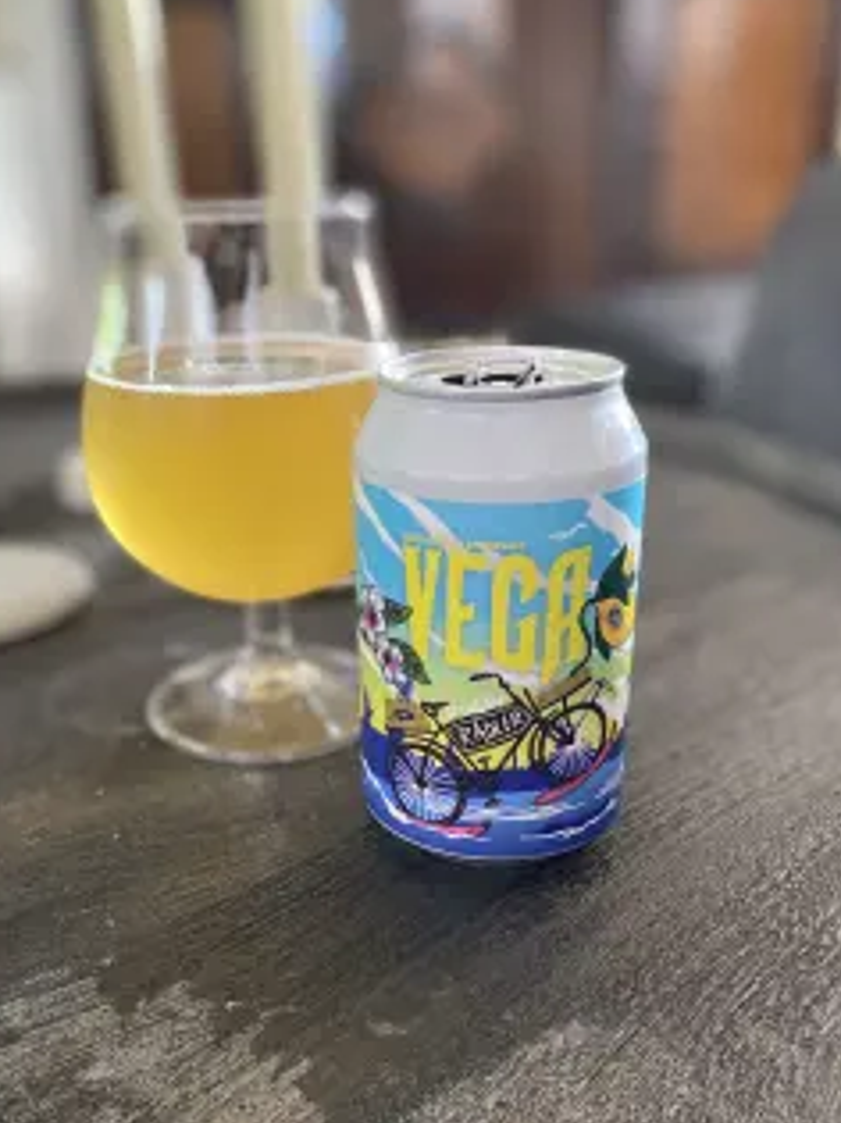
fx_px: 1070
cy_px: 656
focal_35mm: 33
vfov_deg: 55.1
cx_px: 371
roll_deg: +0.9
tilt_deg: -24.7
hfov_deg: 42.8
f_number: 1.8
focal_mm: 4.25
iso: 400
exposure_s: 1/60
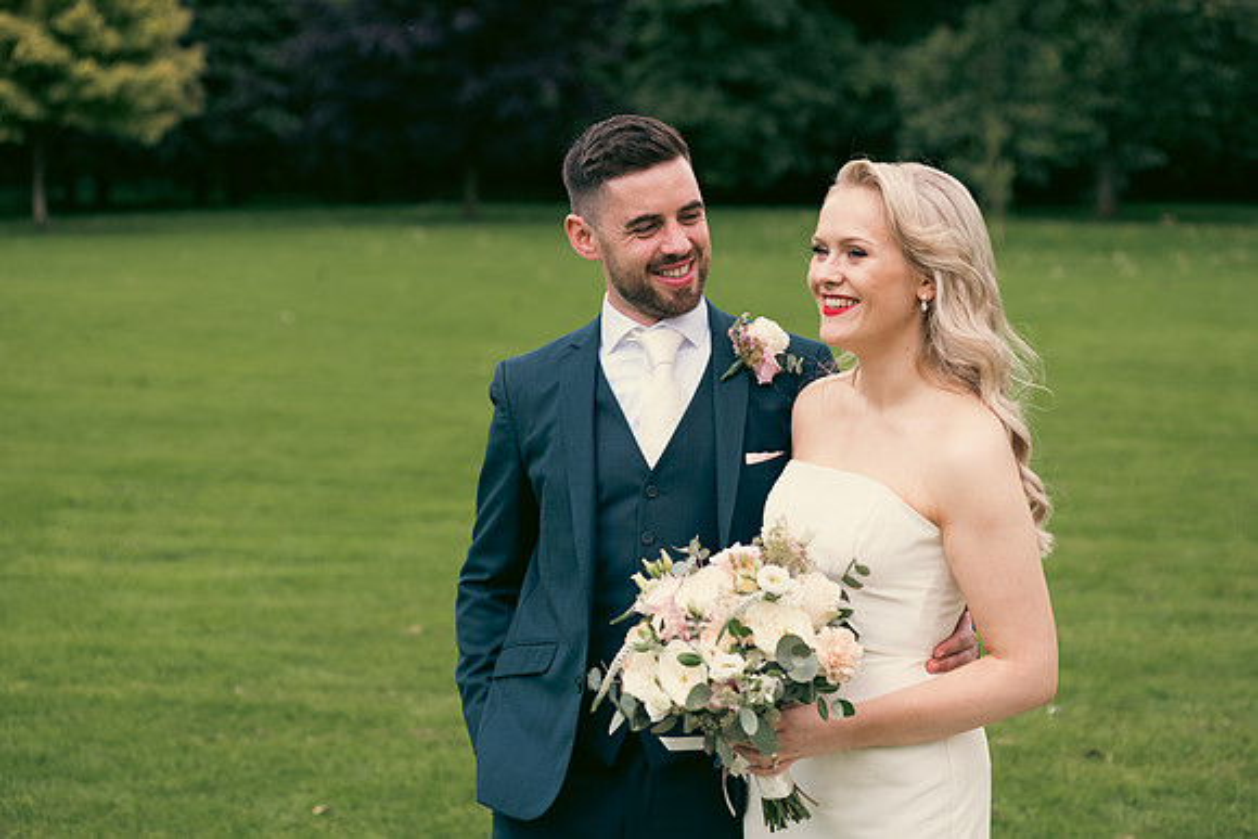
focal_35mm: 80
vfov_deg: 17.1
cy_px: 420
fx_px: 2796
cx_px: 629
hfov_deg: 25.4
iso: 160
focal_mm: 80
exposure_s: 1/320
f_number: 3.5
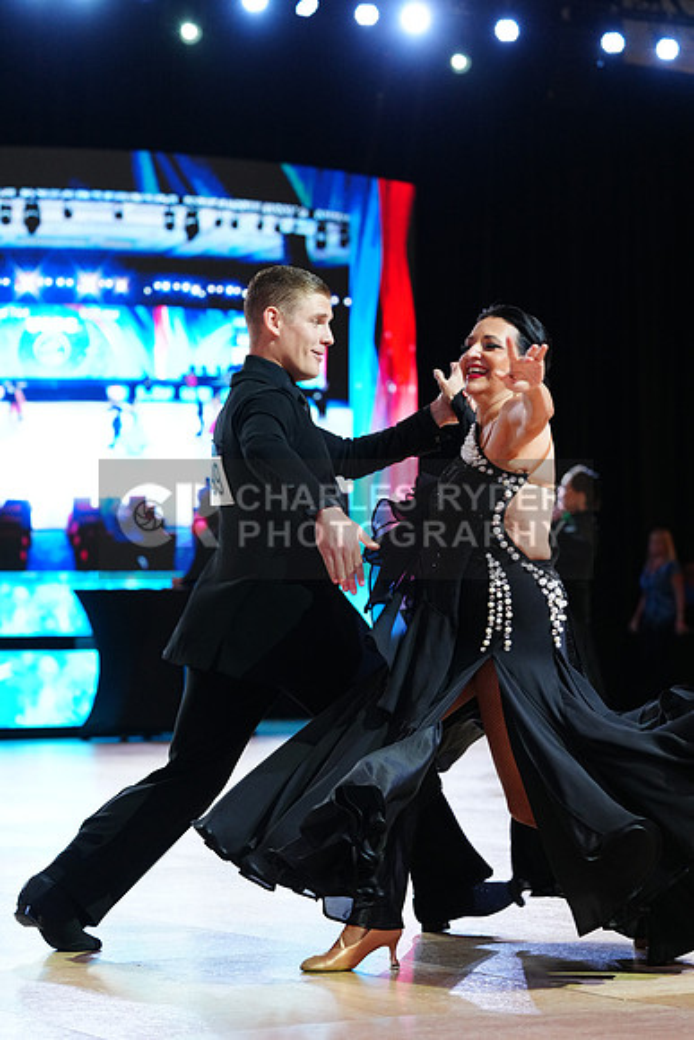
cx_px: 347
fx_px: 2861
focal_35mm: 99
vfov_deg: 20.6
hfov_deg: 13.8
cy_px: 520
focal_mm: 99
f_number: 4
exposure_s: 1/250
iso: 2500
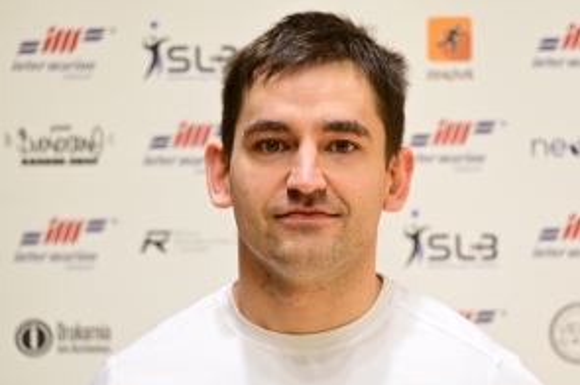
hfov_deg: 10.8
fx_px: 3058
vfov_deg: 7.2
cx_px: 315
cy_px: 192
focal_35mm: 190
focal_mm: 140
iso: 4000
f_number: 2.8
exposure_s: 1/1250
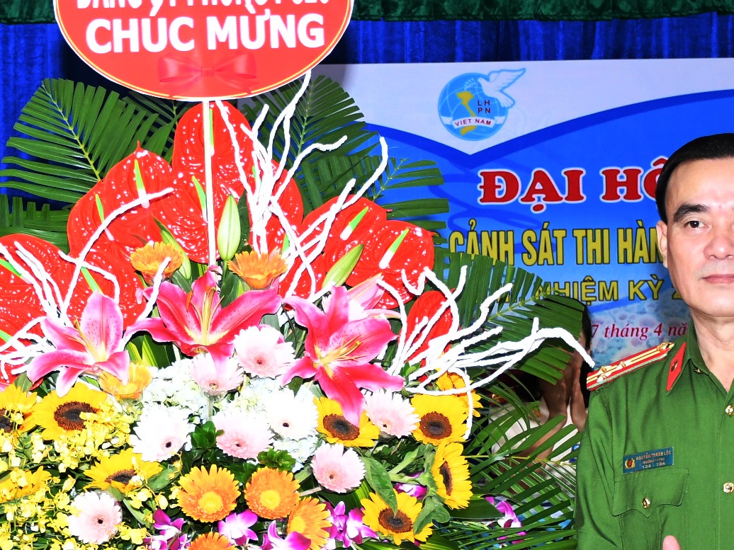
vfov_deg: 12.0
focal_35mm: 124
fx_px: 2629
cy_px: 287
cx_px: 254
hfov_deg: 15.9
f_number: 4
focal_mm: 32
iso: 640
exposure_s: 1/200
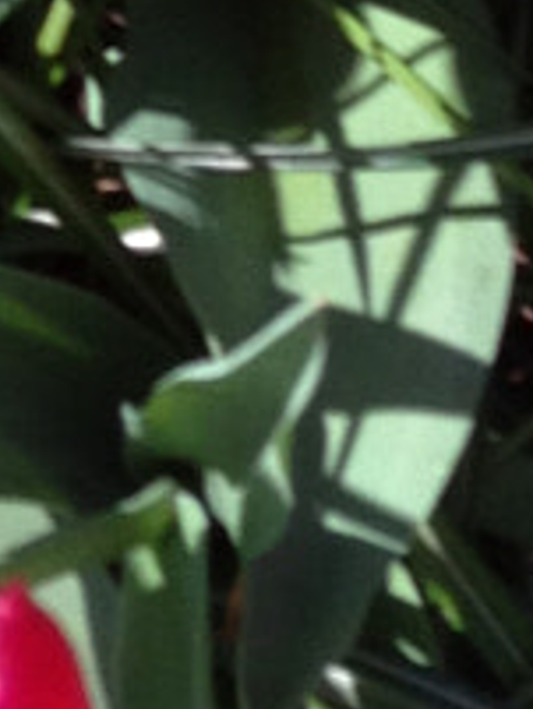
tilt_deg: -72.2
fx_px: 5394
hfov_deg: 5.6
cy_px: -1284
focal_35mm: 263
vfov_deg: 6.9
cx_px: 558
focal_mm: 4.12
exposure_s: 1/230
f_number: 2.4
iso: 50
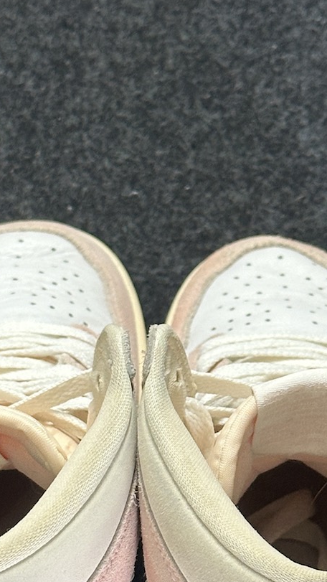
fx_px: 1989
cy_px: 472
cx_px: 126
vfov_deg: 16.5
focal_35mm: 129
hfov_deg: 9.4
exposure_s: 1/50
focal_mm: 6.86
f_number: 1.78
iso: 250
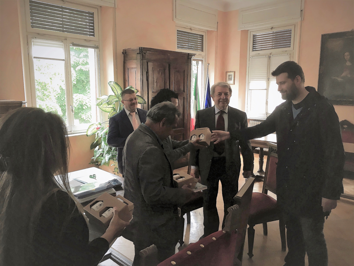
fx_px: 297
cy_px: 133
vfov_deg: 48.2
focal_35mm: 29
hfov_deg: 61.7
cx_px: 177
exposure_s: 1/33
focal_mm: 4.15
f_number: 2.2
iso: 80
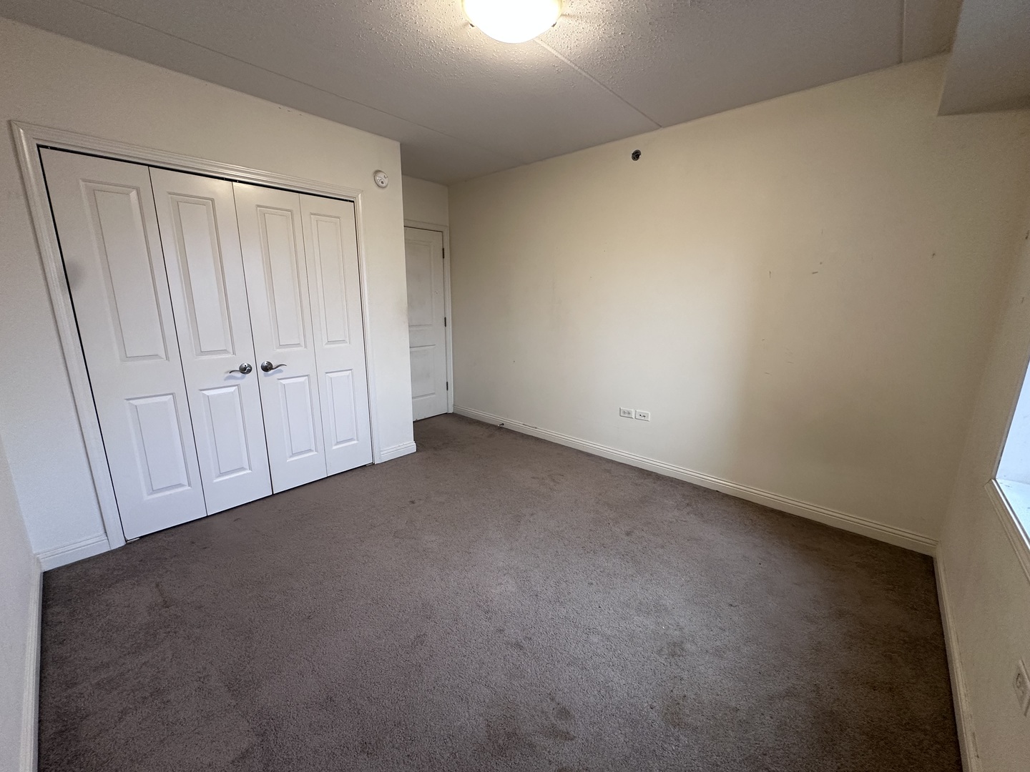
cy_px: 386
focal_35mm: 14
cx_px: 515
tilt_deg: -12.0
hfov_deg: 102.1
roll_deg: -0.9
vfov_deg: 85.7
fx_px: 417
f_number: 2.2
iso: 200
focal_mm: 2.22
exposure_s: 1/60
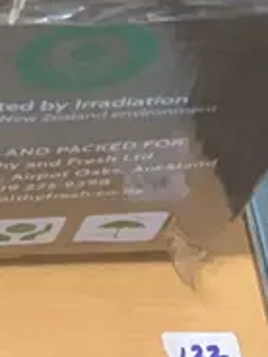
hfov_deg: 8.7
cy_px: -390
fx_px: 1610
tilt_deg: -48.4
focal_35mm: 156
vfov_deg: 11.3
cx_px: -377
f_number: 1.8
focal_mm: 3.99
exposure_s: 1/50
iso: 250
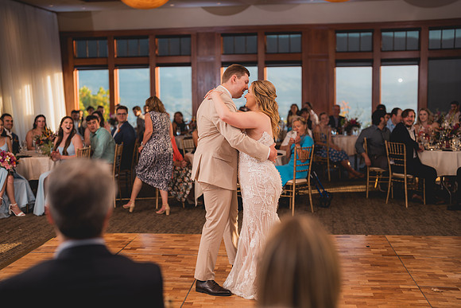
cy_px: 154
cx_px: 230
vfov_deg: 27.0
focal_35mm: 50
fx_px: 640
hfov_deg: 39.6
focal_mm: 50
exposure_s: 1/250
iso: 125
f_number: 1.8
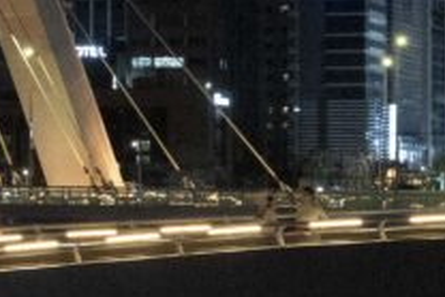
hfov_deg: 6.9
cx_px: -56
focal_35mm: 295
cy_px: 144
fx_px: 3649
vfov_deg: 4.7
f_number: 5.6
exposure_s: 1/60
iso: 12800
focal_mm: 60
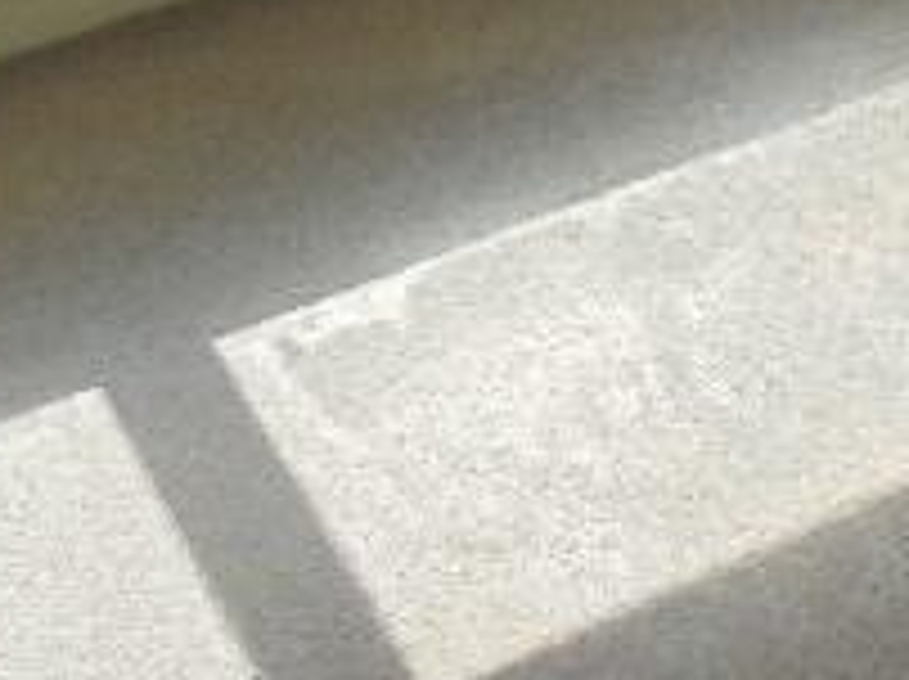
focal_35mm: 132
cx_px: 873
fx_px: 3462
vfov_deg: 10.6
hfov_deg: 14.7
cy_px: -473
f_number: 3.5
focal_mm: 4.6
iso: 100
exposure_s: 1/250
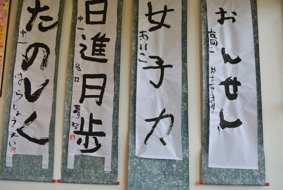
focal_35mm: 37
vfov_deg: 36.0
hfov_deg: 51.8
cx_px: 143
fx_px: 291
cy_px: 85
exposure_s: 1/500
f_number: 3.8
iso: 720
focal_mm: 11.8
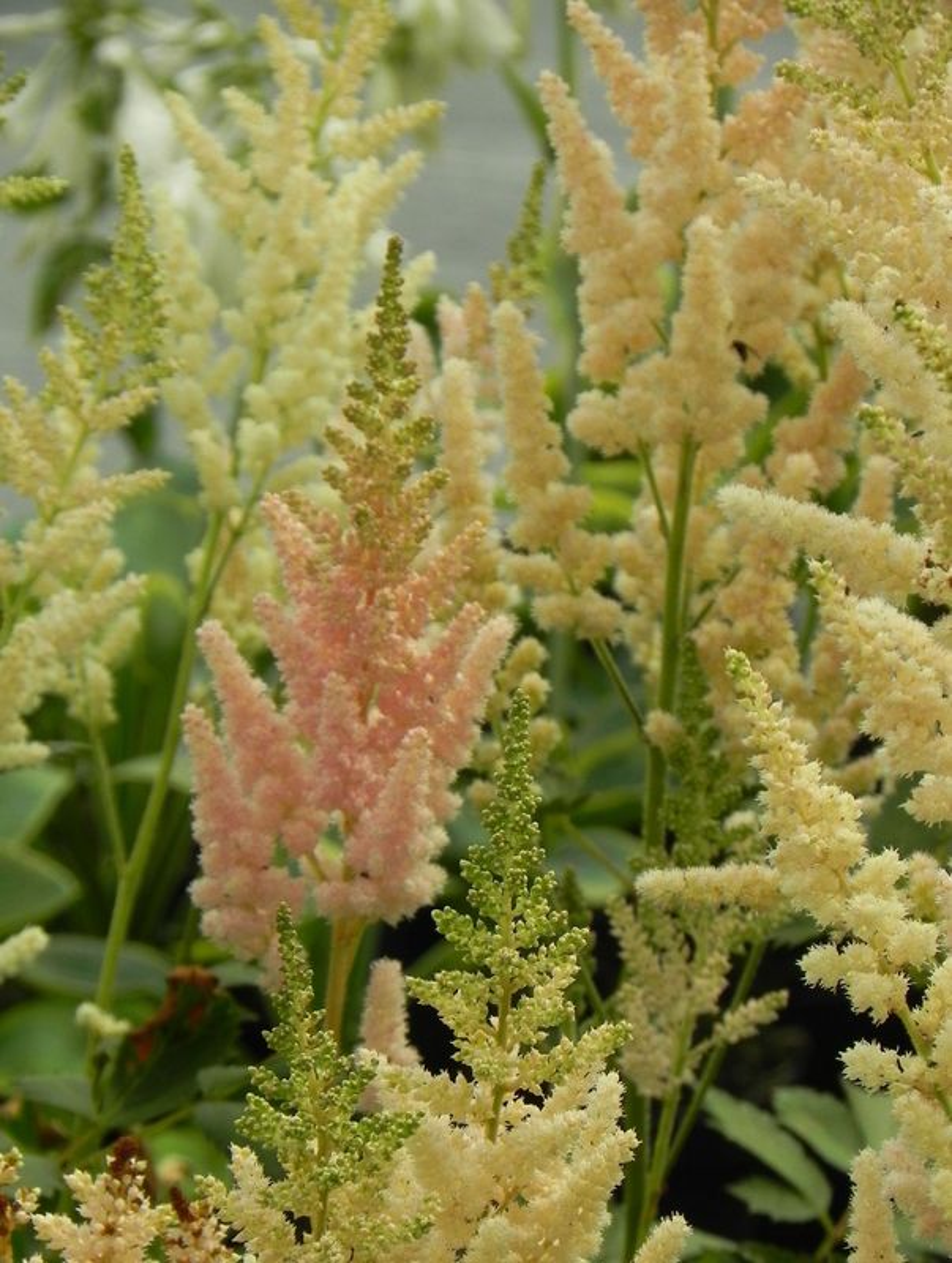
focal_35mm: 291
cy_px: 632
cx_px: 476
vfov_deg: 6.8
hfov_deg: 5.1
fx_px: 10637
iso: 160
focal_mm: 51.8
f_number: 5.6
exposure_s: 1/400
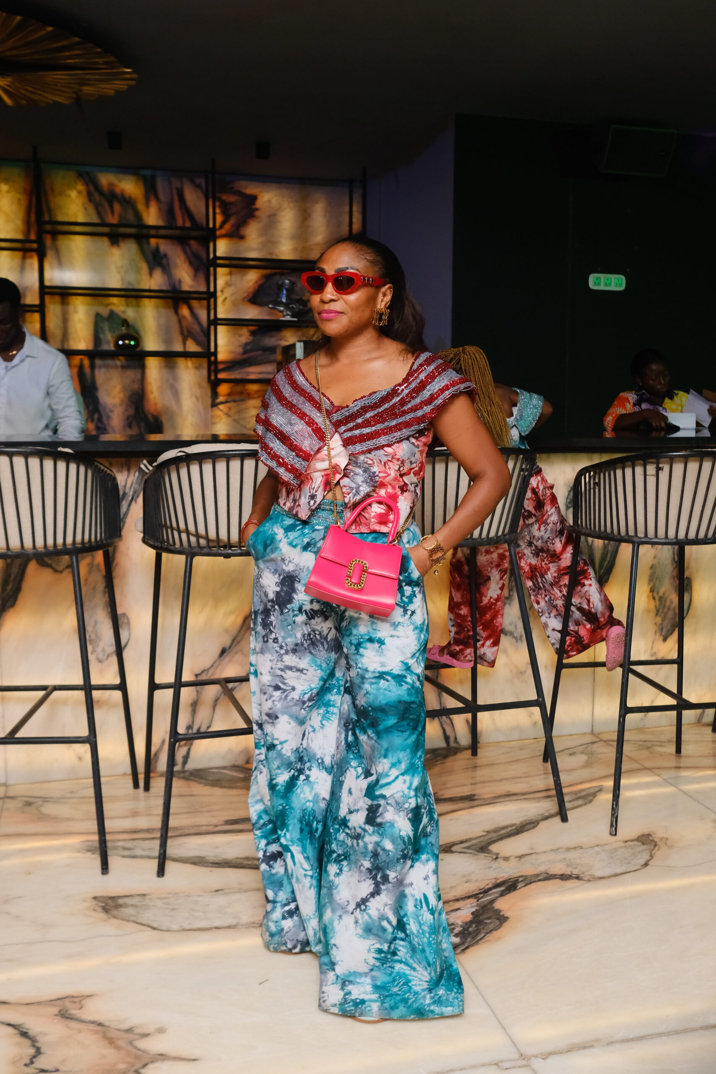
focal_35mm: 35
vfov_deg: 54.4
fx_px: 1044
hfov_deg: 37.9
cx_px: 358
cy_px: 537
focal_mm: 23
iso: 2000
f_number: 4
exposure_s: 1/250
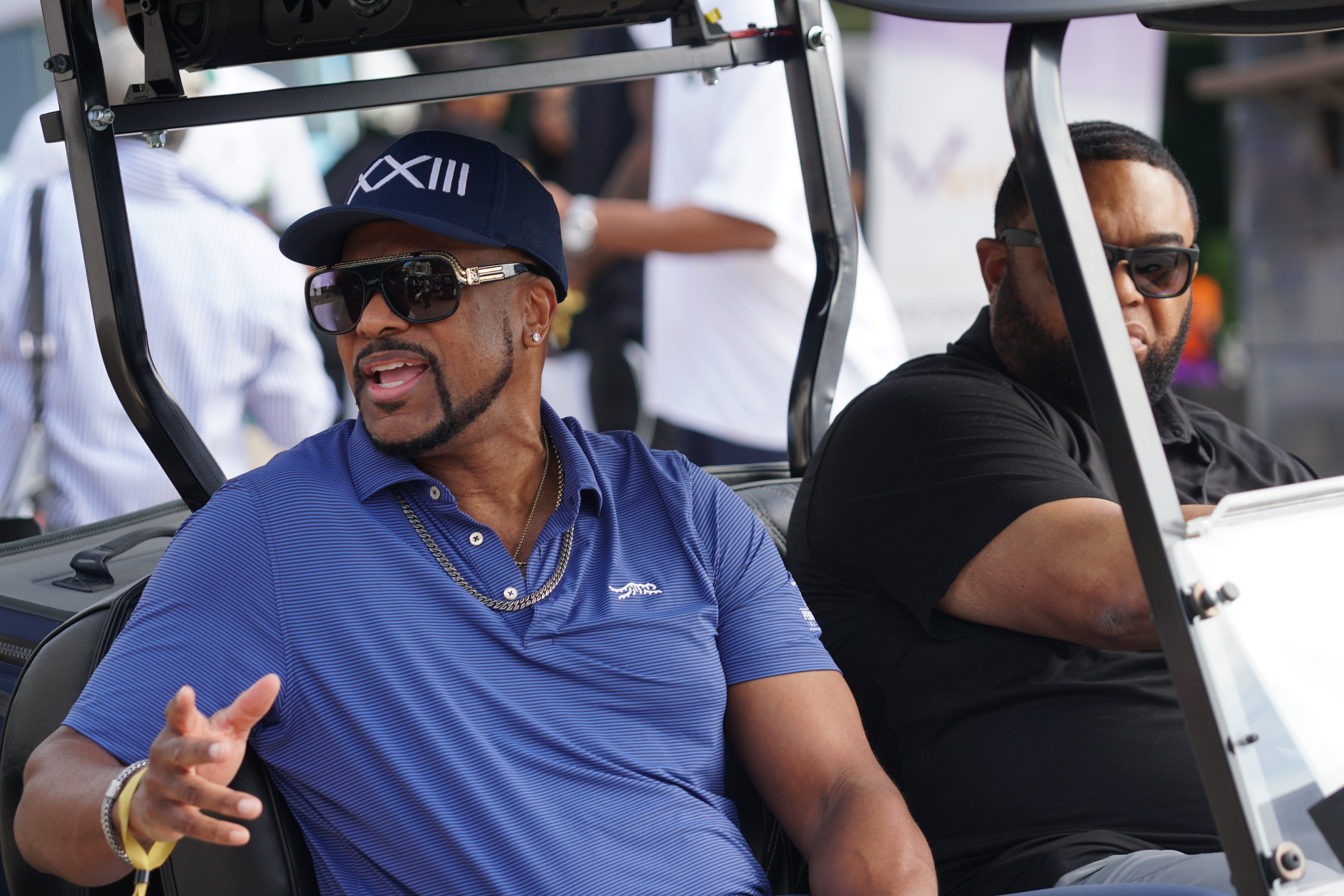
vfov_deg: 6.3
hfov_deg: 9.5
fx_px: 8119
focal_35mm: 218
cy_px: 448
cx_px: 672
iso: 125
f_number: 4
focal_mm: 145
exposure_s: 1/250
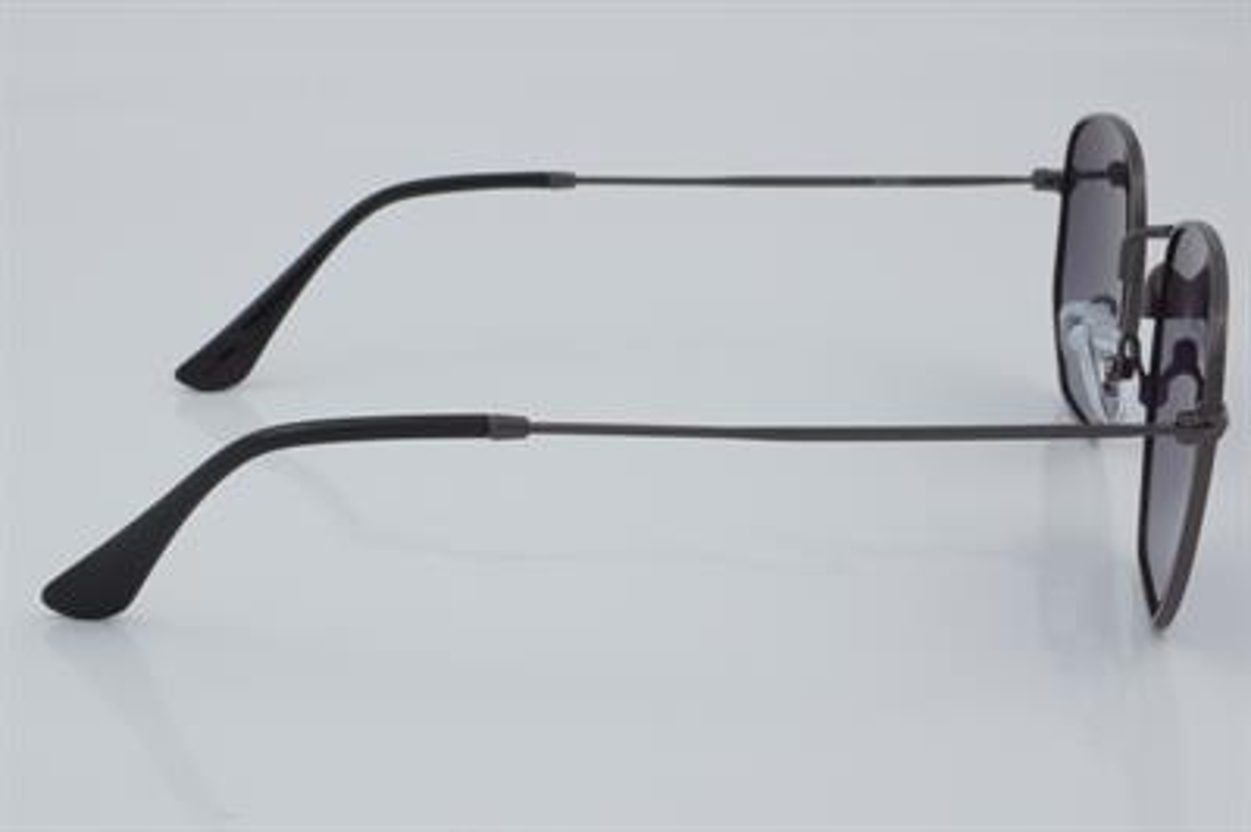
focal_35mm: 82
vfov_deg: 16.5
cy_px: 416
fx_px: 2864
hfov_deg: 24.6
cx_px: 626
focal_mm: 55
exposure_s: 1/4
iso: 100
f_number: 32
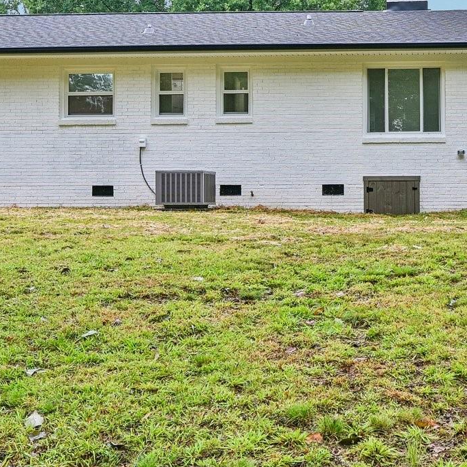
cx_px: 402
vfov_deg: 28.0
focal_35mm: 61
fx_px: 931
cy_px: 169
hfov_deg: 27.4
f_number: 8
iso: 100
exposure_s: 1/30
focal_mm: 24
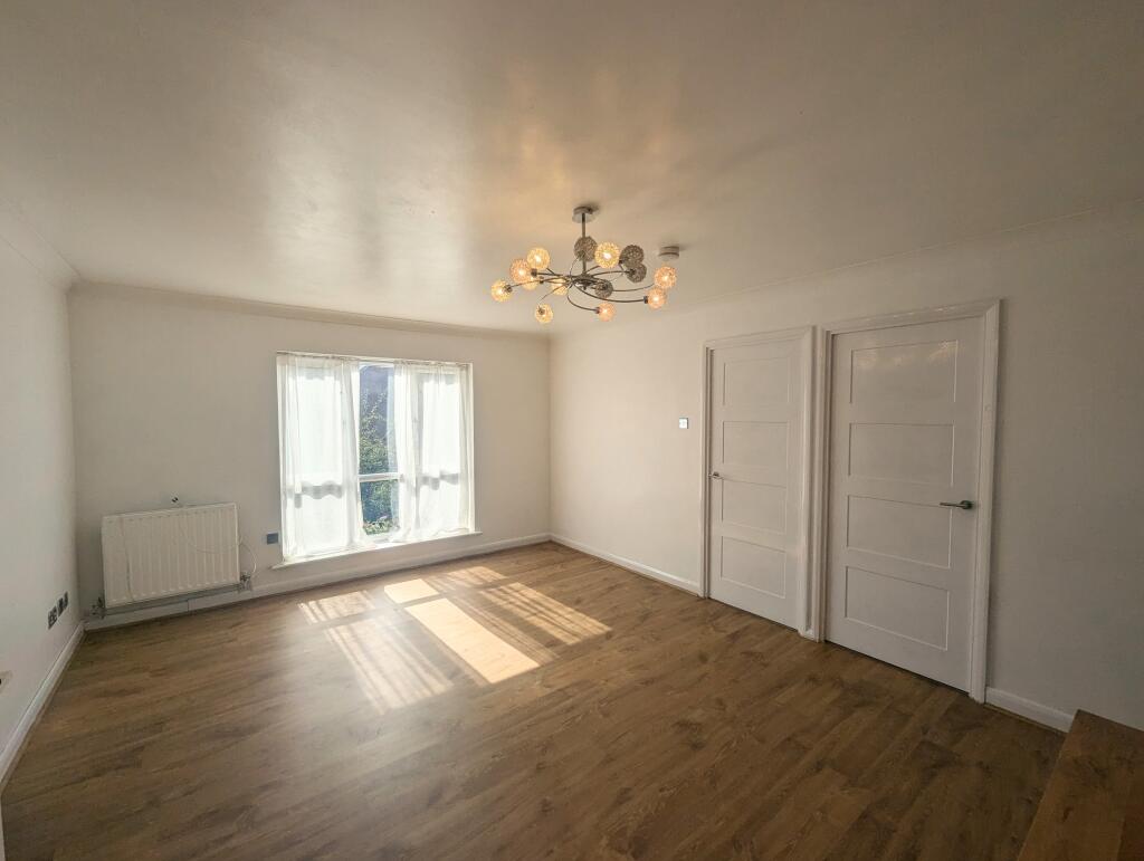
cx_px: 572
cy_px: 430
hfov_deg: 106.1
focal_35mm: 13
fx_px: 430
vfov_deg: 90.1
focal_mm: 1.95
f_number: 2.2
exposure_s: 1/866
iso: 48
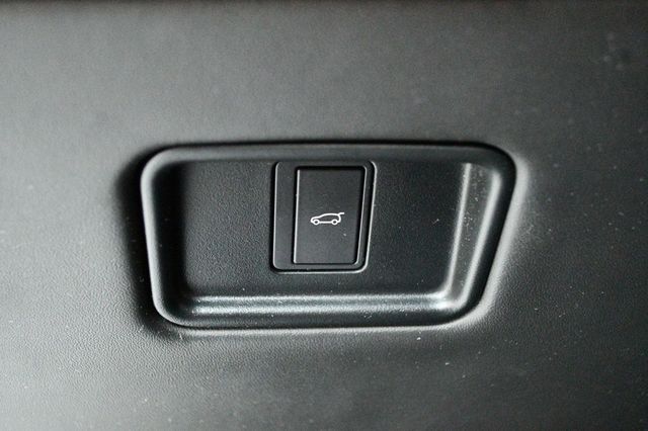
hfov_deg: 38.9
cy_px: 216
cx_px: 324
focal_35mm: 51
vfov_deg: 26.5
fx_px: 917
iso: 12800
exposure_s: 1/20
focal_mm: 34
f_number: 5
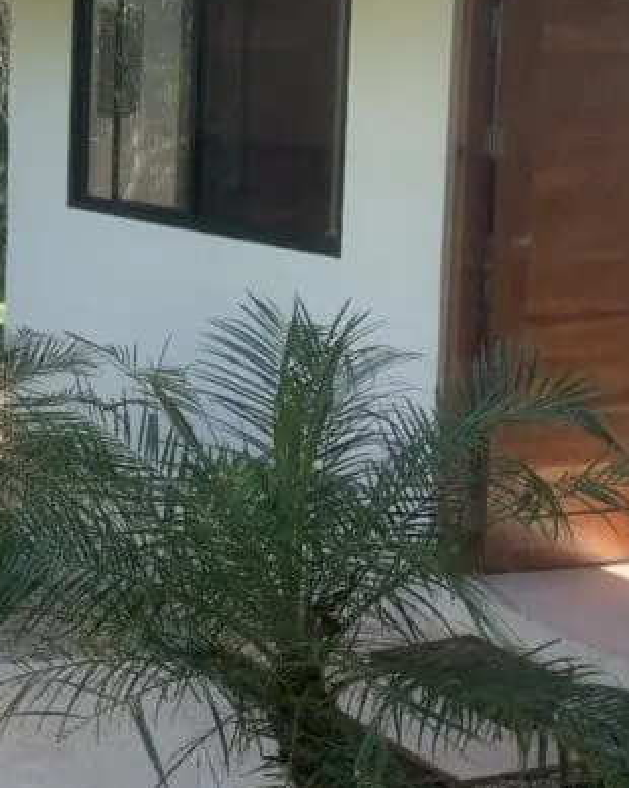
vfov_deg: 28.0
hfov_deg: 20.2
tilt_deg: -5.3
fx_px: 1560
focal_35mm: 67
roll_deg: -0.2
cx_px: -260
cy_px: 232
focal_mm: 4.25
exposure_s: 1/210
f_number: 1.8
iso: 25
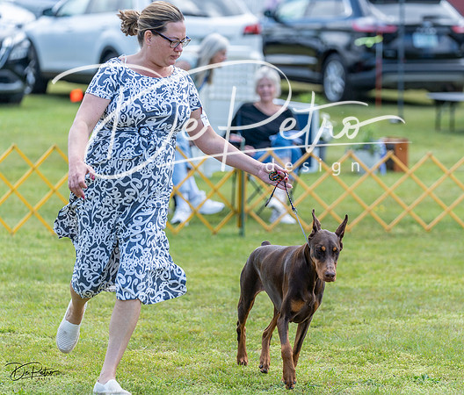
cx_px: 276
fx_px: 2898
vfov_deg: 7.8
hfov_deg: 9.2
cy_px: 202
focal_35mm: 206
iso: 100
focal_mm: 148
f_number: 3.2
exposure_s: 1/500
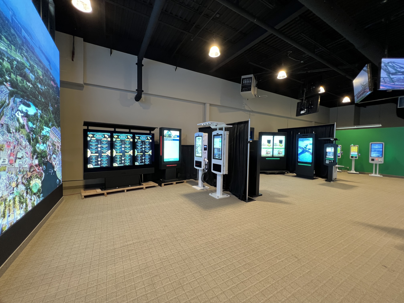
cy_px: 152
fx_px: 152
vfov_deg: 89.9
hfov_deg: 106.2
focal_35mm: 13
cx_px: 202
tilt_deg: -3.0
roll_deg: -1.3
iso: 160
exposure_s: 1/60
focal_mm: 1.57
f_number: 1.8
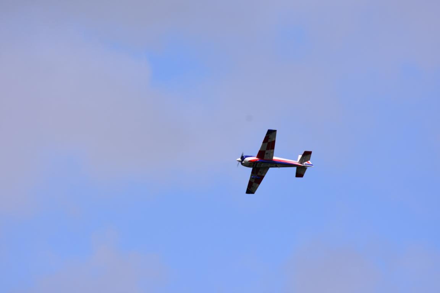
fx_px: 5500
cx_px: 220
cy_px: 146
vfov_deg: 3.1
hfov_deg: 4.6
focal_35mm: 450
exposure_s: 1/2000
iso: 400
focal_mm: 300
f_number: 7.1
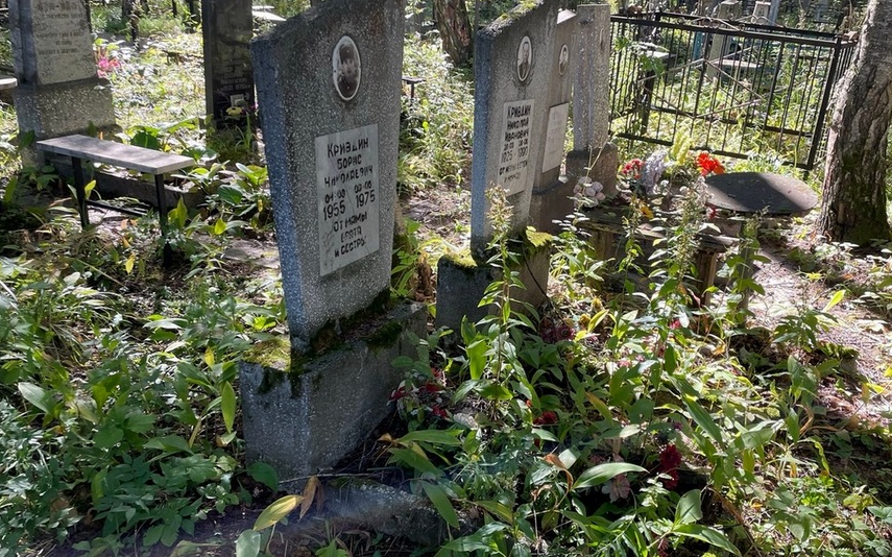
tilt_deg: -20.9
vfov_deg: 38.3
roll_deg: -2.7
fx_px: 802
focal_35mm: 33
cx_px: 512
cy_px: 285
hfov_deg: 57.9
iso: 32
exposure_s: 1/190
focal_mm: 4.2
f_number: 1.6
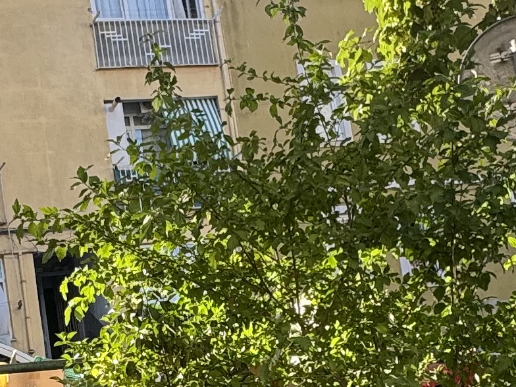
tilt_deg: +7.7
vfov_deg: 20.1
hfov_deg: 26.7
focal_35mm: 72
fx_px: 1073
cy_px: 336
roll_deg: +5.0
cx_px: 128
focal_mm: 2.22
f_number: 2.2
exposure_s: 1/298
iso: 40
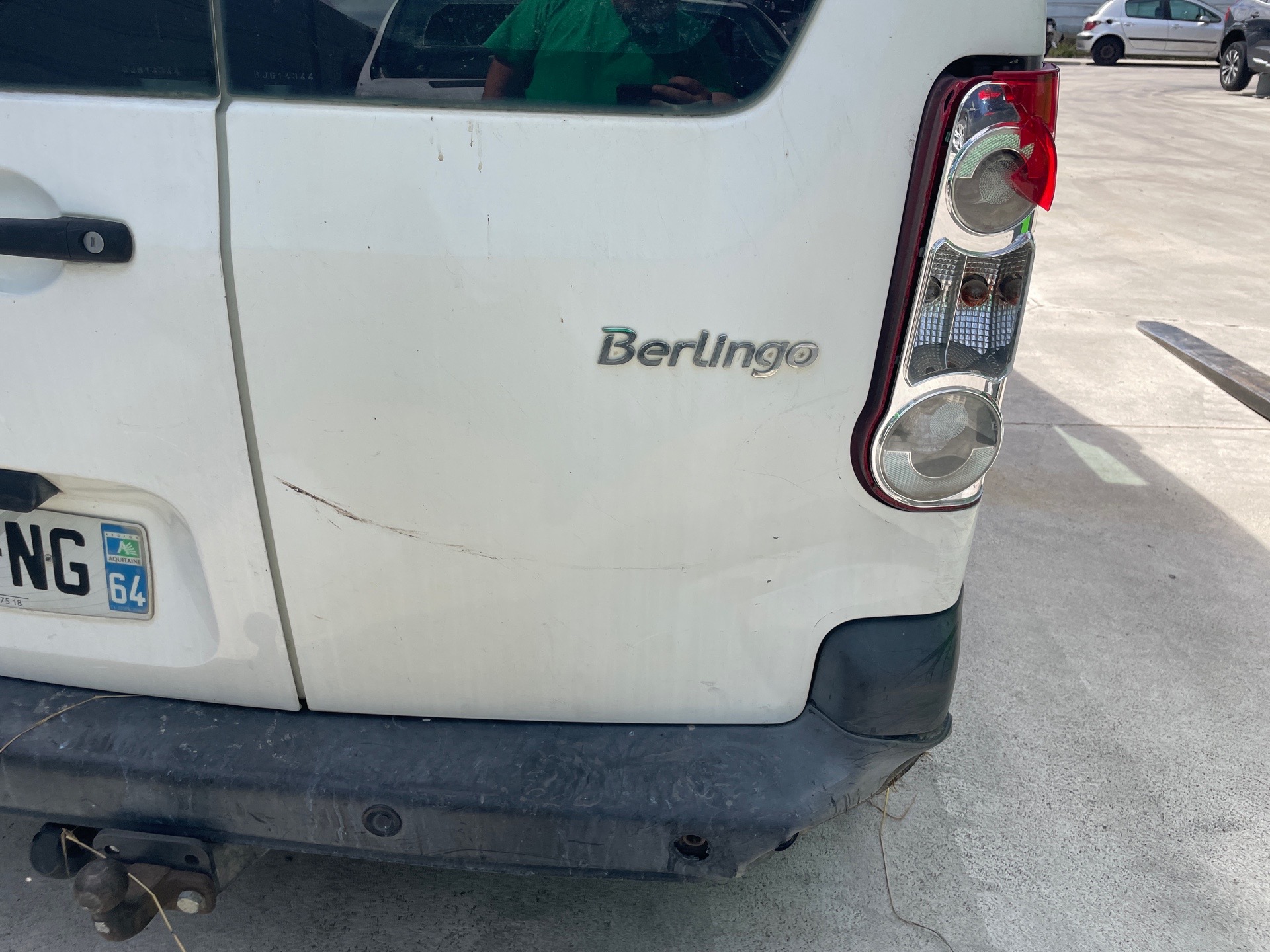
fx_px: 954
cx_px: 635
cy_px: 476
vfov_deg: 53.1
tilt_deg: -25.3
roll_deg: +2.9
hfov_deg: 67.3
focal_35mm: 26
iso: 32
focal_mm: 4.2
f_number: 1.6
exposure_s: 1/2681
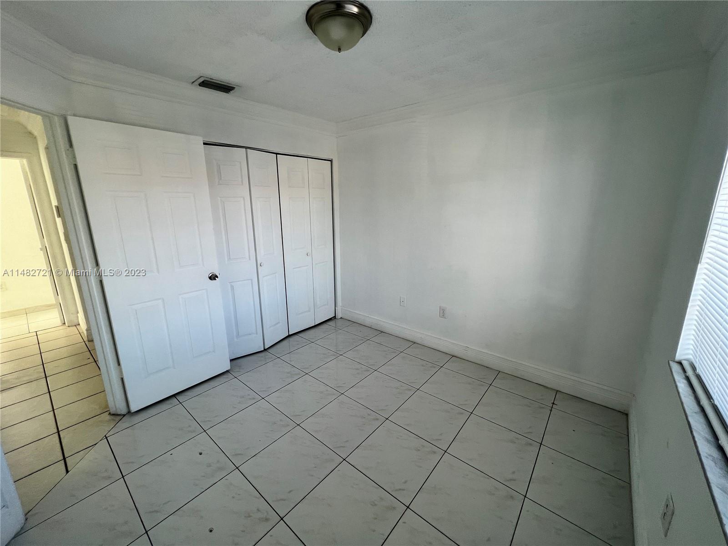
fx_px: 273
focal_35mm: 13
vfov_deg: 89.9
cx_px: 364
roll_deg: +1.7
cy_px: 273
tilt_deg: -14.8
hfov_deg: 106.2
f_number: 1.8
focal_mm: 1.57
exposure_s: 1/99
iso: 50
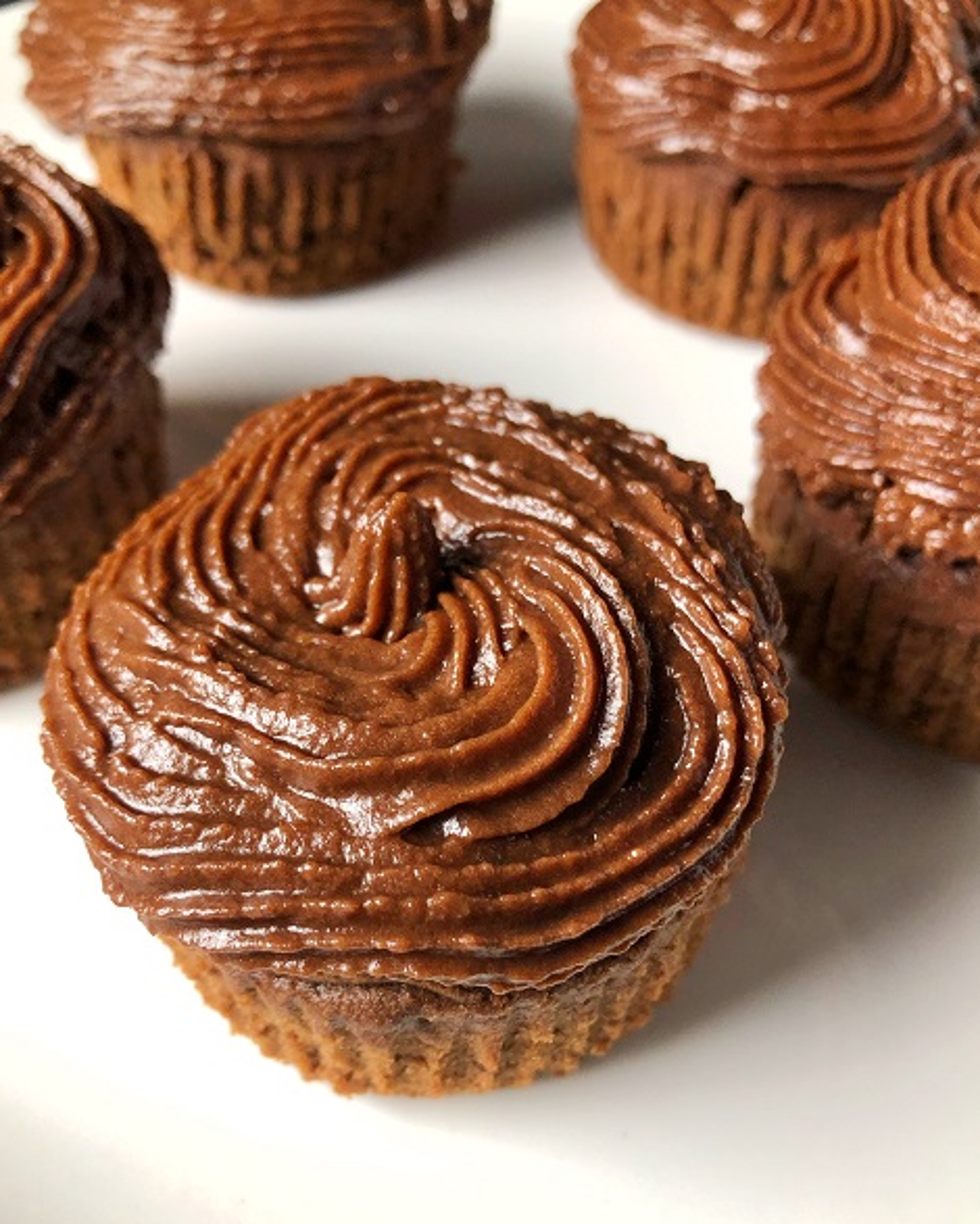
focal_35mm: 31
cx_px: 465
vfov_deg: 57.0
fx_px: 1123
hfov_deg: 47.1
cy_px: 692
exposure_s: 1/25
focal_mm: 3.99
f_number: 1.8
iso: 40
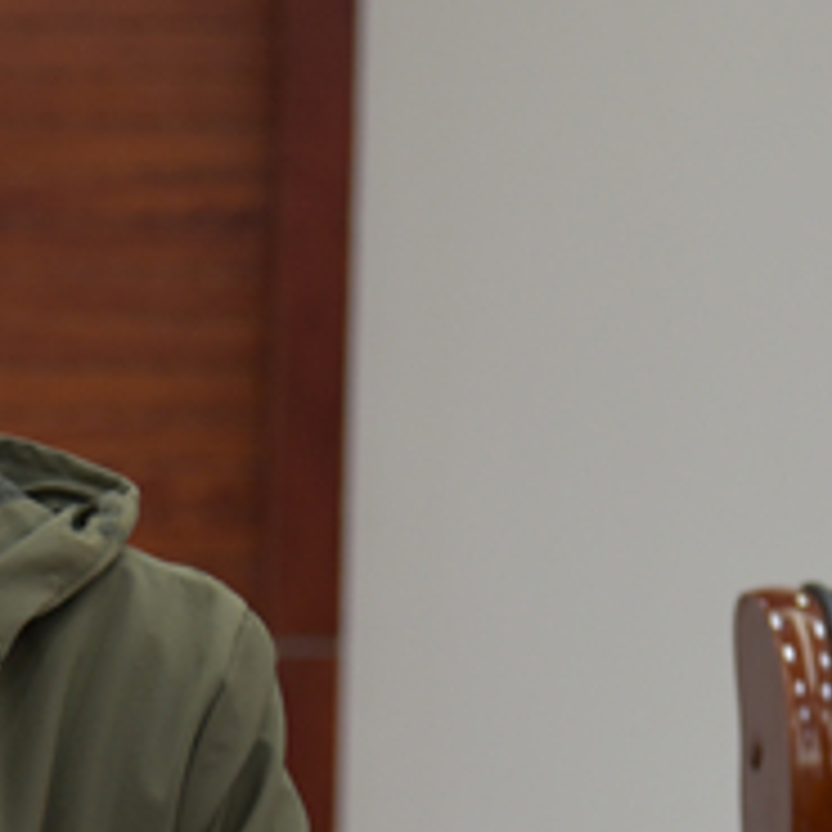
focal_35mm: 313
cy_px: 661
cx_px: -279
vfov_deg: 5.6
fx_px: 8511
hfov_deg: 5.6
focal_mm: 85
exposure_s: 1/60
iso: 640
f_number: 4
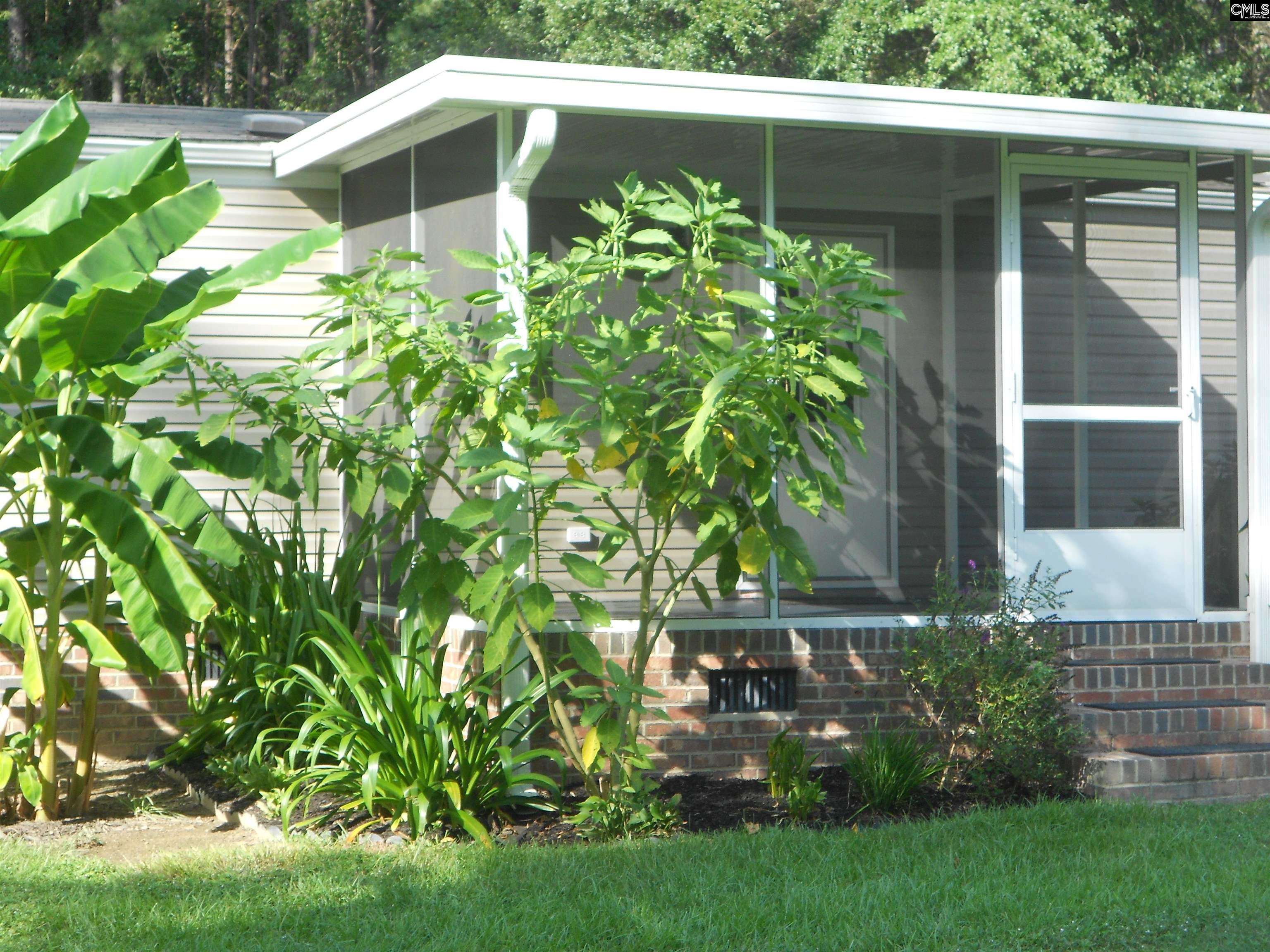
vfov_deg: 22.3
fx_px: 2421
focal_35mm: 66
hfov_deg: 29.4
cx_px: 635
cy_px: 476
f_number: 5.3
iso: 80
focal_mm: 11.6
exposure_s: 1/80
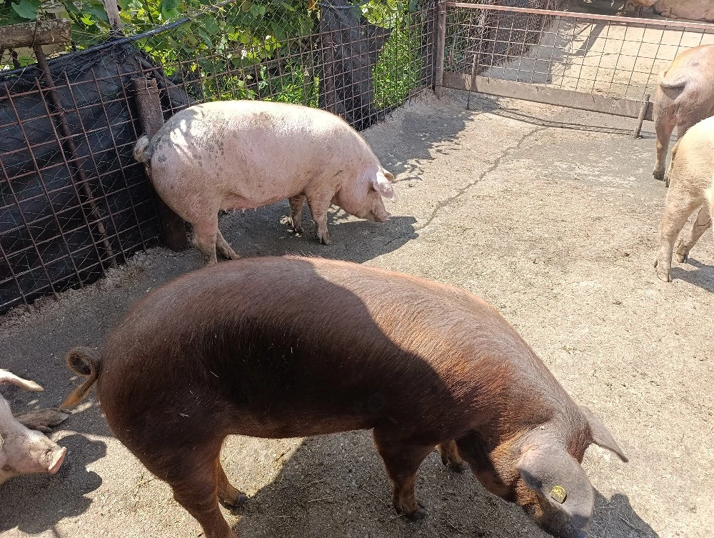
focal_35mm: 23
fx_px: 475
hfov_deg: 73.8
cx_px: 357
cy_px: 269
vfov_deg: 59.0
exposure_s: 1/192
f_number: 1.6
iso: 50
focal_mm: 6.14
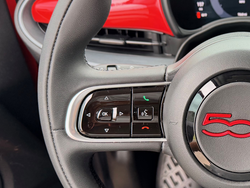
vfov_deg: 29.7
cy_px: 96
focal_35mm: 49
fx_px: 354
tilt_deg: -34.1
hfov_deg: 35.4
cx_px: 247
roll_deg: +3.3
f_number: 1.78
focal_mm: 6.76
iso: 160
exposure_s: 1/119
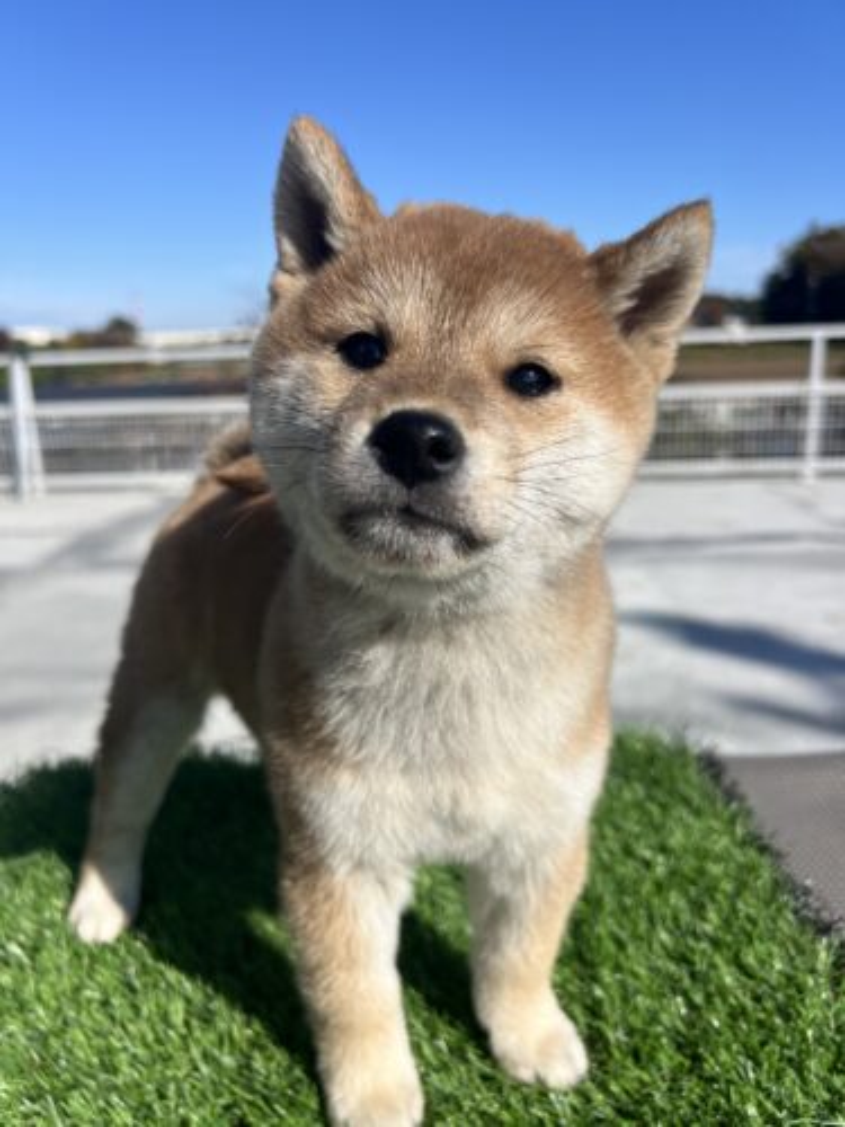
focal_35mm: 26
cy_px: 564
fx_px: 846
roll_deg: +2.1
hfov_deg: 53.1
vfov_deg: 67.3
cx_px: 422
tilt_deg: -14.8
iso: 50
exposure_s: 1/5587
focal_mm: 5.7
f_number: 1.5
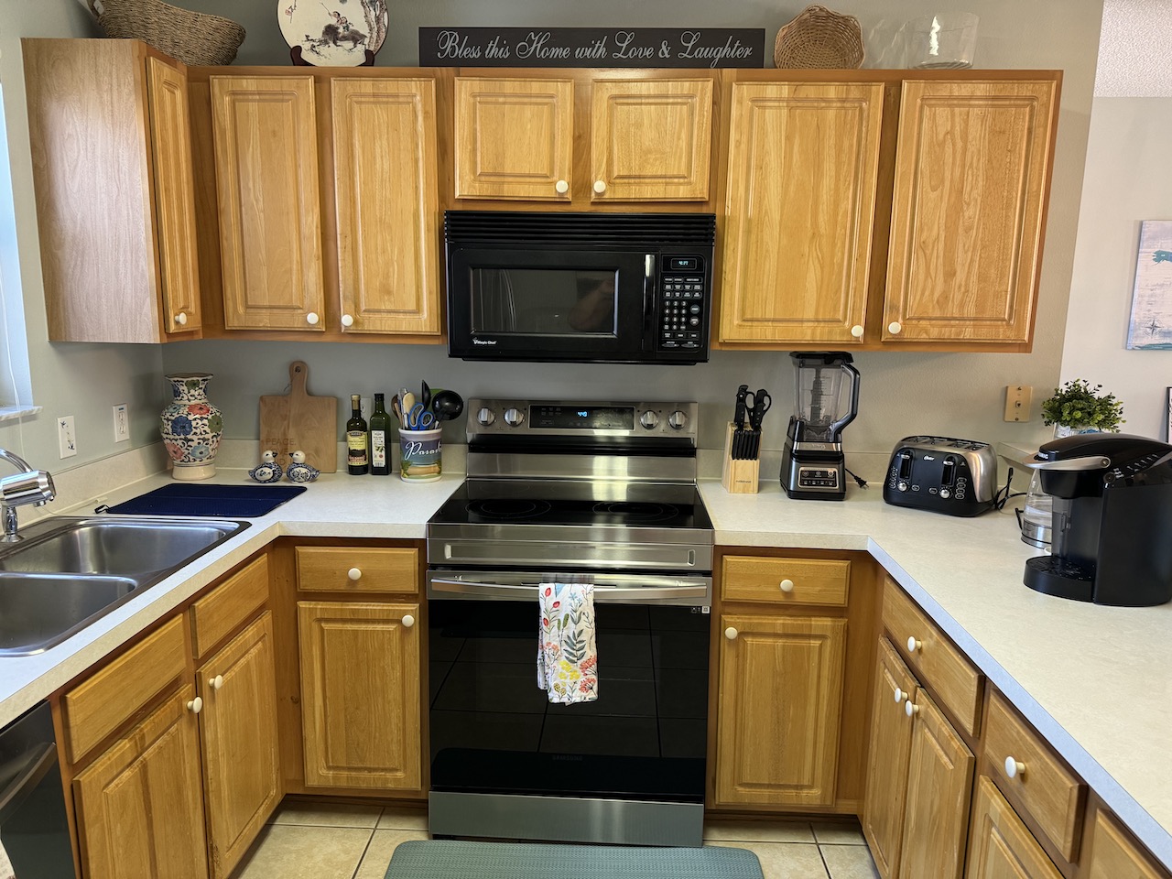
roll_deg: -0.8
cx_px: 586
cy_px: 440
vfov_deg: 56.8
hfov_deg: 71.6
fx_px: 813
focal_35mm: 24
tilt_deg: -10.3
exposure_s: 1/60
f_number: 1.78
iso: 250
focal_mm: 6.76
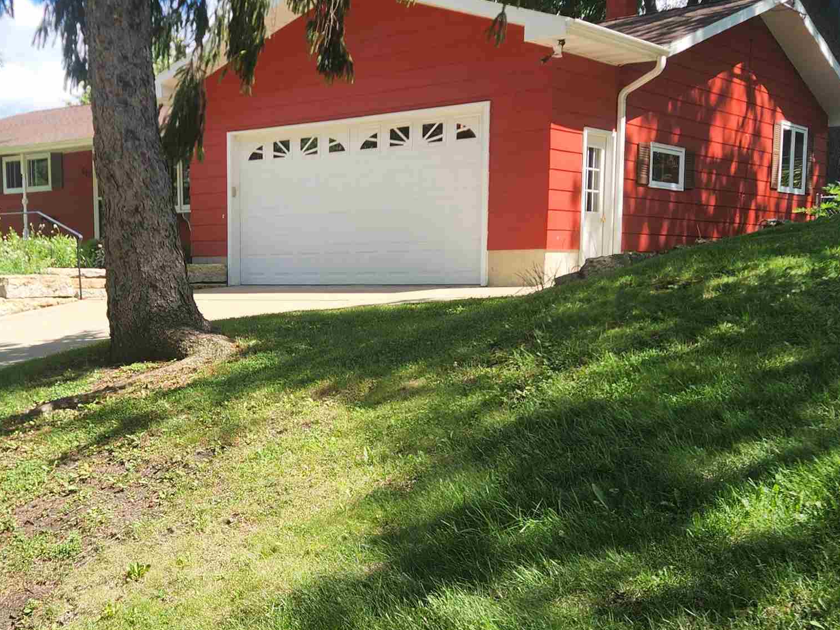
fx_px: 1140
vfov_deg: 30.8
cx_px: 329
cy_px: 383
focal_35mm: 47
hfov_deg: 40.2
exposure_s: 1/701
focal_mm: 5.4
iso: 20
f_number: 1.8
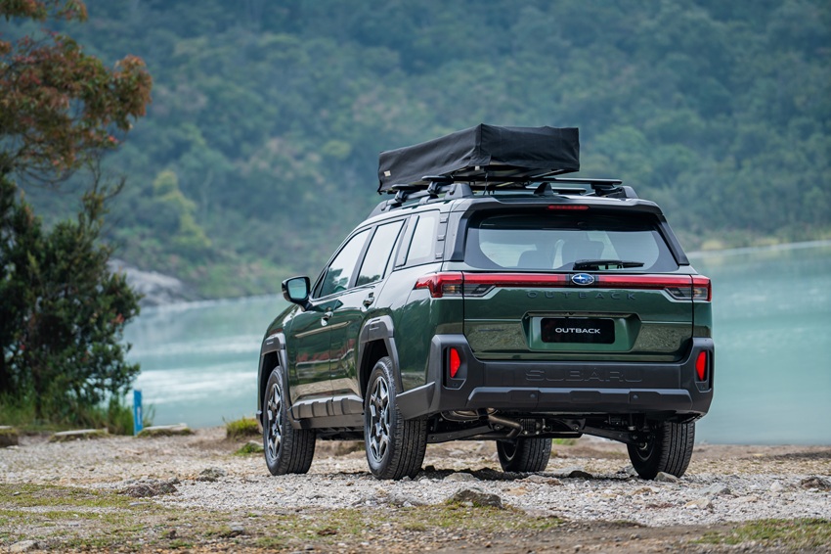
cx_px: 416
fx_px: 4084
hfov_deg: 11.6
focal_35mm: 177
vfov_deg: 7.8
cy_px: 277
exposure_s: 1/250
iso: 100
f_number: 4
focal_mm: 177
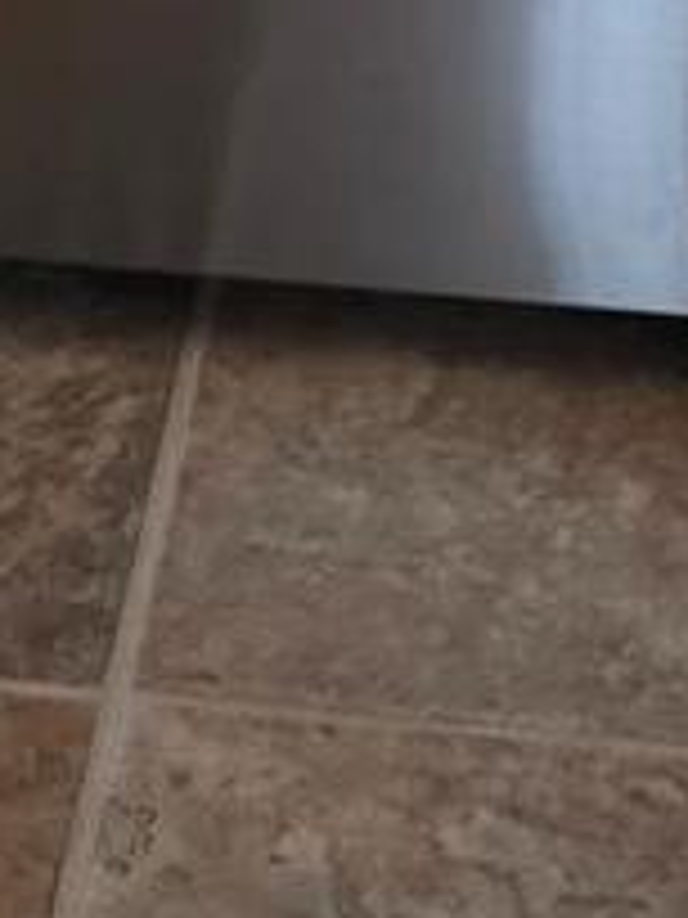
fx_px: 4585
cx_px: 126
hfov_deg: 8.6
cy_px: -1197
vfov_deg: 10.1
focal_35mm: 173
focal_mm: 6.3
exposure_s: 1/120
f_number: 1.7
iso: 640
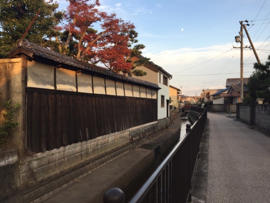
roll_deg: +0.4
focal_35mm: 29
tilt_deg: -0.5
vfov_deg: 48.2
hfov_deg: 61.7
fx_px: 226
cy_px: 102
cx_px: 135
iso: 32
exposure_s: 1/271
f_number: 2.2
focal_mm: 4.15
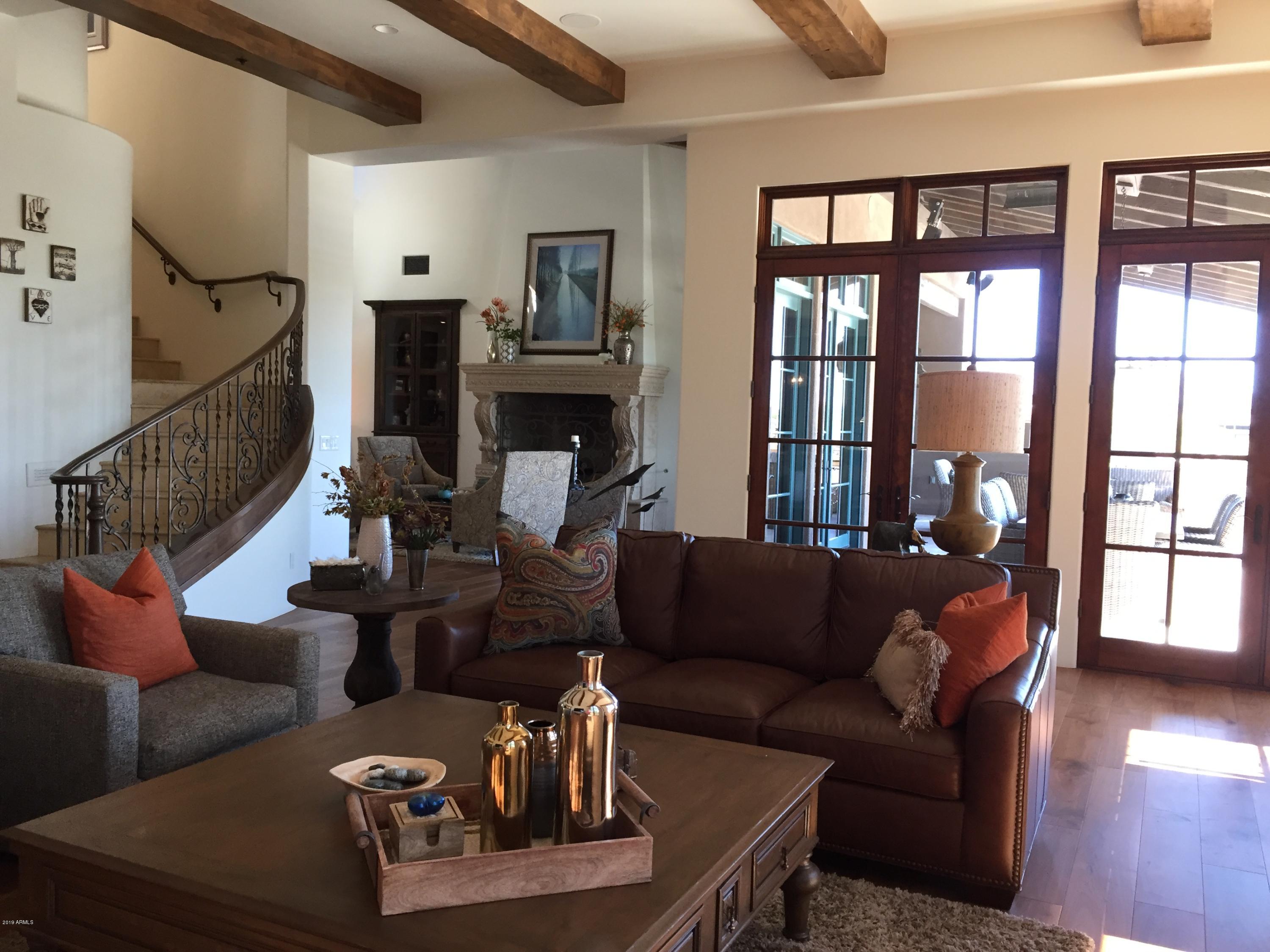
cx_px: 635
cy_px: 476
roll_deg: -0.8
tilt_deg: -3.8
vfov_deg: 48.2
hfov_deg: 61.7
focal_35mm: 29
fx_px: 1064
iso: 50
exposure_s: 1/30
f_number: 2.2
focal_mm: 4.15
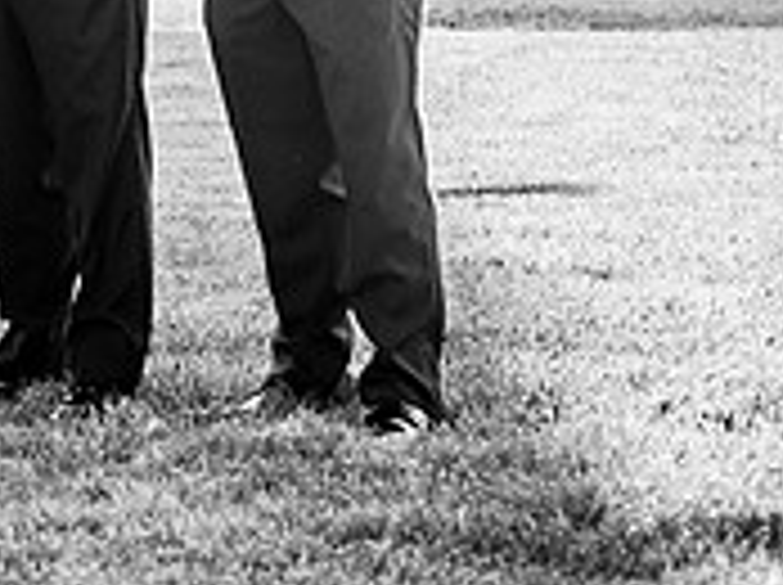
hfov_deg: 6.0
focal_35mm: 327
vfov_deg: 4.5
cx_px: -446
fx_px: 7386
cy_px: -209
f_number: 5.6
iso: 400
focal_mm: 98
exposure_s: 1/640
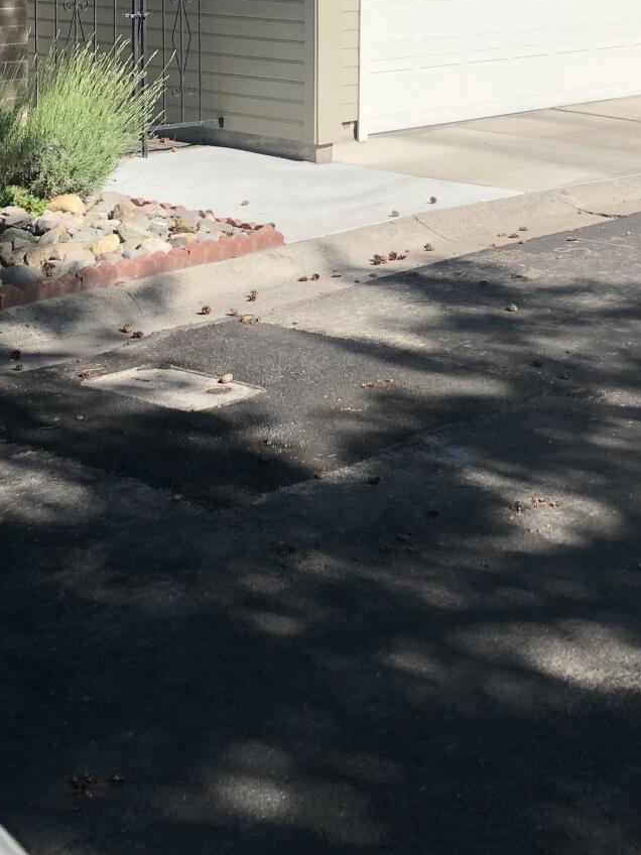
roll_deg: -0.6
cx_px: 345
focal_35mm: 66
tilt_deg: -6.0
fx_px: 1630
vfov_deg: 28.4
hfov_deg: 22.2
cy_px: 114
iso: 20
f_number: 1.8
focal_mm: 3.99
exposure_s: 1/1171
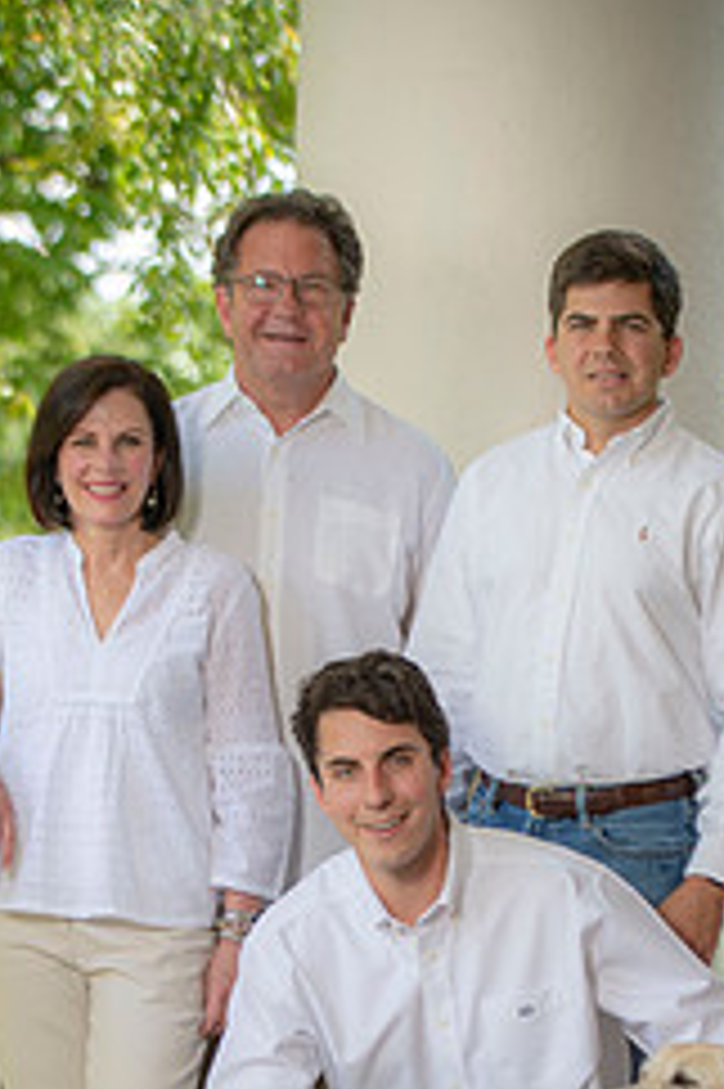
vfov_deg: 15.7
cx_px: 375
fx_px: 3927
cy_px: 882
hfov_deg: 10.5
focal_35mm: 130
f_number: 3.2
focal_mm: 70
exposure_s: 1/250
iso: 100
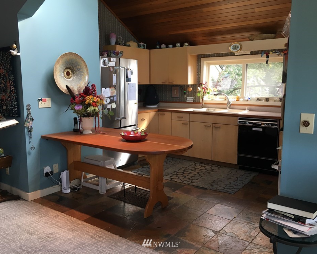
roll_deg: -0.9
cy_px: 125
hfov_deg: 57.2
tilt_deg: -9.3
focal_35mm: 31
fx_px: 291
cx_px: 161
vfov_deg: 47.1
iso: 25
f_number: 2.2
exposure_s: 1/30
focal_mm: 4.15
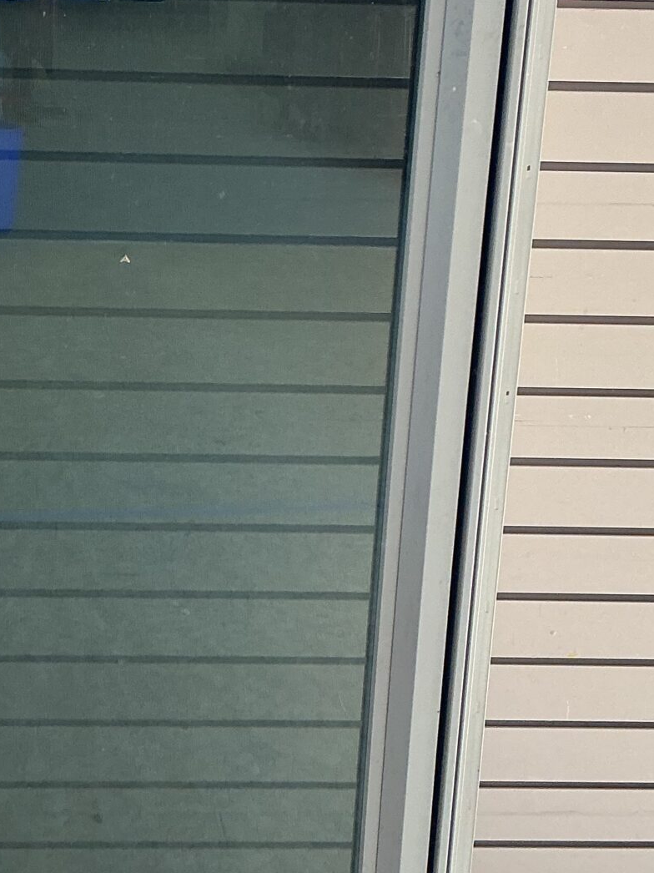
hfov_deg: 20.6
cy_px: 285
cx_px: 178
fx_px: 1789
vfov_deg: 27.2
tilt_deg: -19.5
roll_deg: -2.1
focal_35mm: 71
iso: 64
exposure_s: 1/120
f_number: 1.8
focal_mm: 3
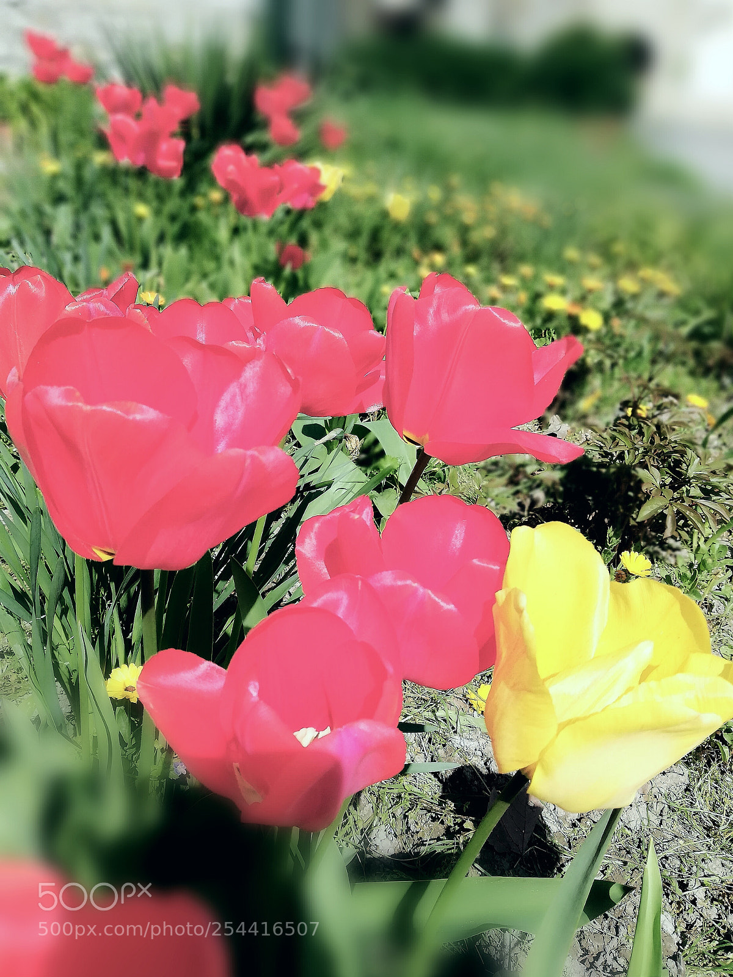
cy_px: 488
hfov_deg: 51.4
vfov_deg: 65.3
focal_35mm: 27
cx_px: 366
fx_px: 762
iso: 50
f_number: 4
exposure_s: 1/1218
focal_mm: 3.81
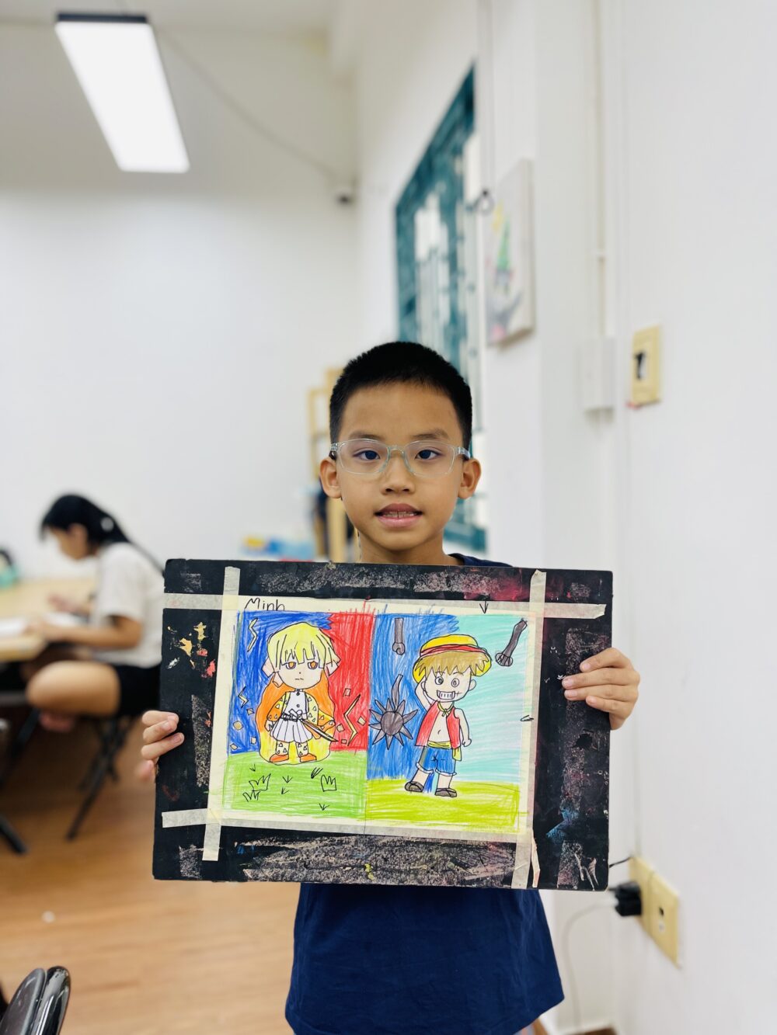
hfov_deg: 53.1
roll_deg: +2.2
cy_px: 518
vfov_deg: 67.3
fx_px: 778
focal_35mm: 26
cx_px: 388
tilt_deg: -4.5
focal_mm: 5.1
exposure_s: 1/225
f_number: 1.6
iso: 40
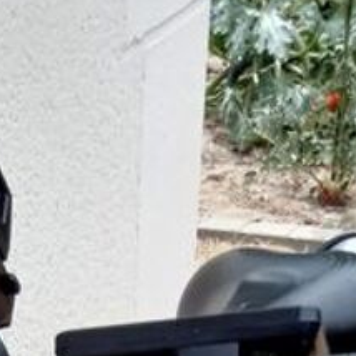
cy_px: 1087
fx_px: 1792
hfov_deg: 11.3
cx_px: 37
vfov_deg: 9.0
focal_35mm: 154
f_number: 2.2
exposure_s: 1/501
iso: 100
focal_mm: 3.46
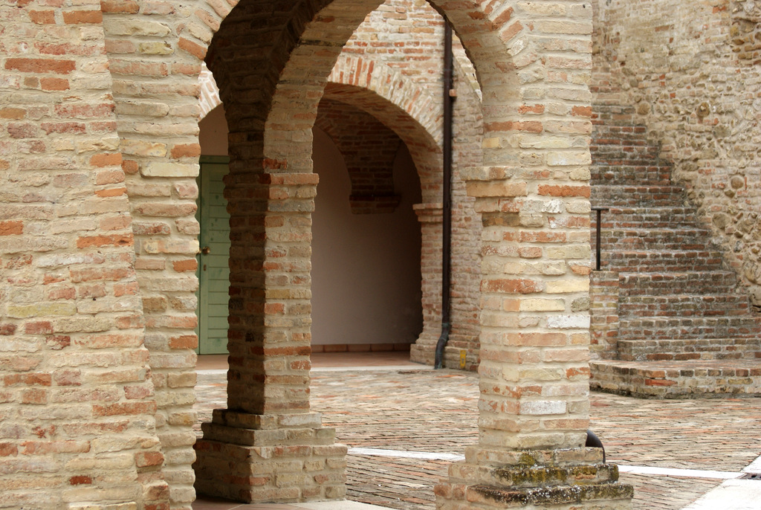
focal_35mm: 112
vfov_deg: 12.2
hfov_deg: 18.2
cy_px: 255
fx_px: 2382
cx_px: 380
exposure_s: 1/160
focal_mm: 75
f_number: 5.6
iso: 200
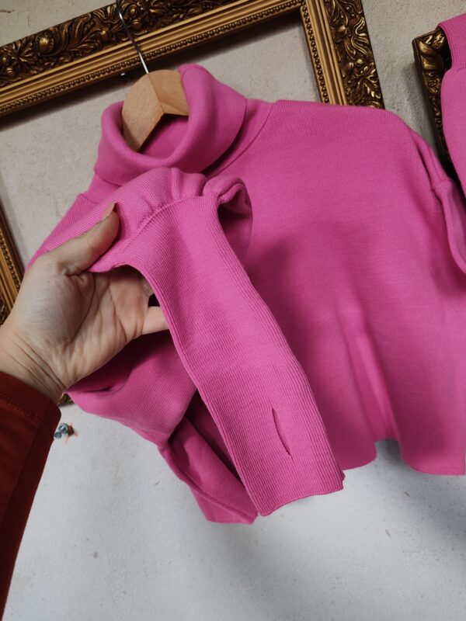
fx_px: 485
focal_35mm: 27
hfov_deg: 51.4
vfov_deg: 65.3
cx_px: 233
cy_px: 310
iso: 500
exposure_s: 1/100
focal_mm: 6.12
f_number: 1.9
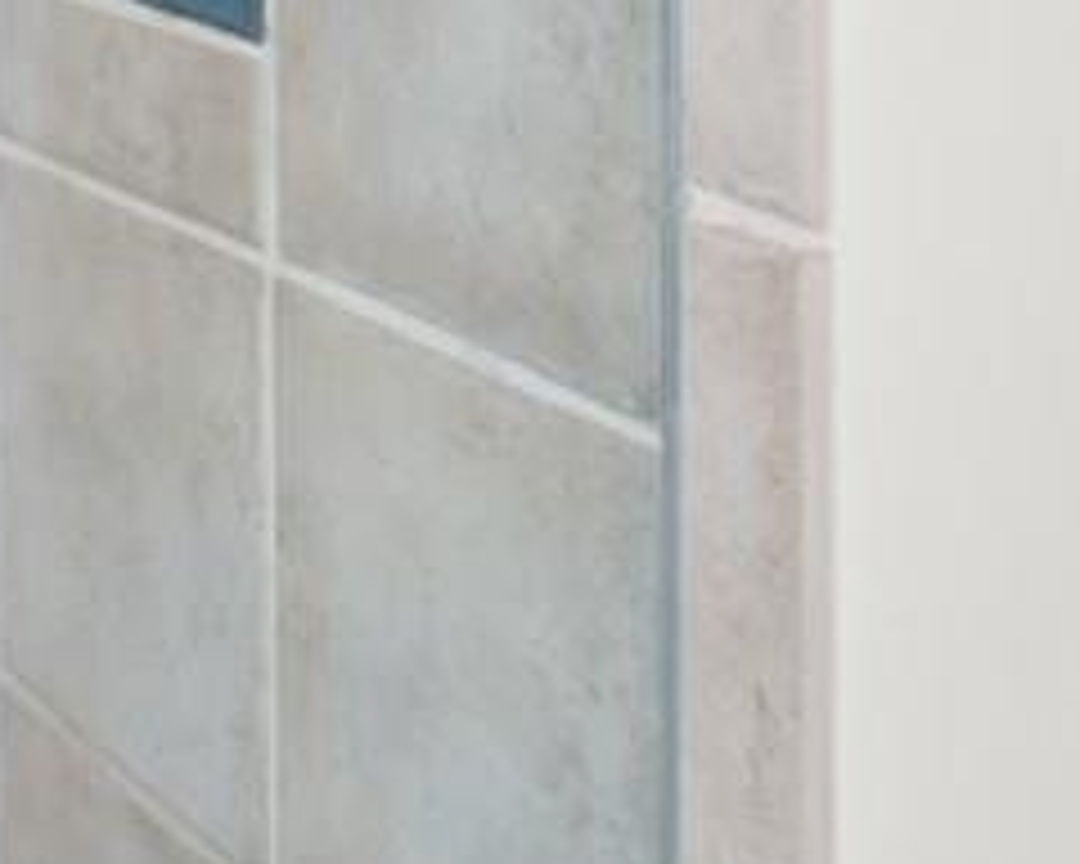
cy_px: -405
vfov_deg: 15.6
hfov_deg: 15.3
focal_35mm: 91
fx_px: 2909
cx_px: -1278
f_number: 7.1
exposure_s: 1/5
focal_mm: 7
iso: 200
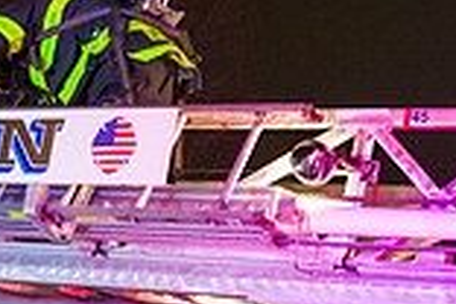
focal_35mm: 141
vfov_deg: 9.7
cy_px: 229
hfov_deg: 14.4
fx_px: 1786
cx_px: 380
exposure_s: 1/125
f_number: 3.2
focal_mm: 38
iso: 3200
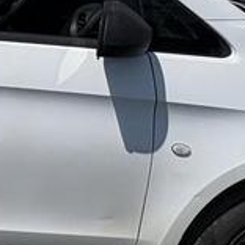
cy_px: -9
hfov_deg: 19.4
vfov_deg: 23.2
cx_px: -173
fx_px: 569
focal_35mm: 71
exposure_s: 1/6135
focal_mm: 2.22
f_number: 2.2
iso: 50
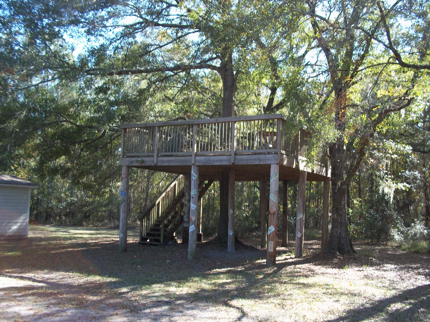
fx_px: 447
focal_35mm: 36
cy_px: 161
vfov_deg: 39.7
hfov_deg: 51.4
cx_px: 215
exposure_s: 1/125
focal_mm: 6.5
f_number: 3.1
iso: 80
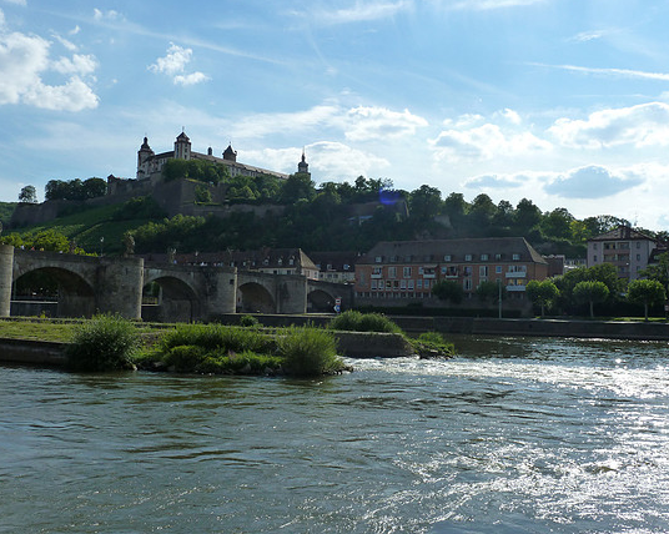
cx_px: 346
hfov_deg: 49.1
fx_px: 732
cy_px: 266
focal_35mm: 37
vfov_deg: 40.1
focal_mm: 5.7
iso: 125
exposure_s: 1/640
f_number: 5.6
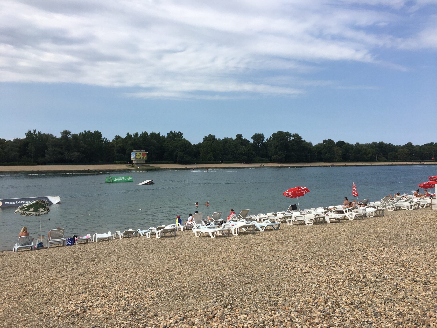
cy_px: 164
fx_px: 366
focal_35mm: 29
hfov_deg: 61.7
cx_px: 218
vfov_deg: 48.2
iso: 25
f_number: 2.2
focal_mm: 4.15
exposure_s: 1/2198
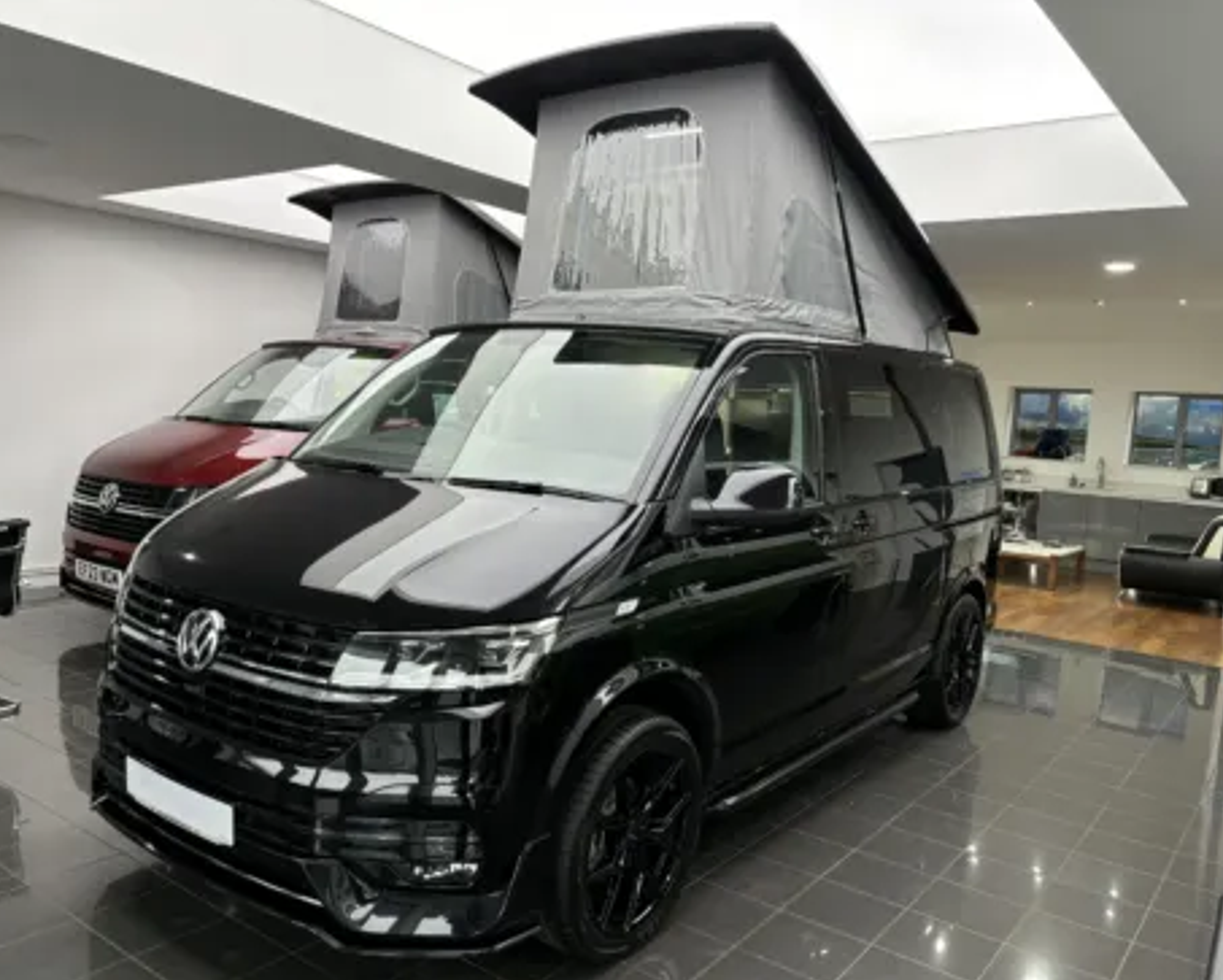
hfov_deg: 62.1
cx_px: 578
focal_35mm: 28
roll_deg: -3.7
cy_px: 498
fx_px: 1014
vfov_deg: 51.6
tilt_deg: -5.8
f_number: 1.6
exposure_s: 1/100
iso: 100
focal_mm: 5.96
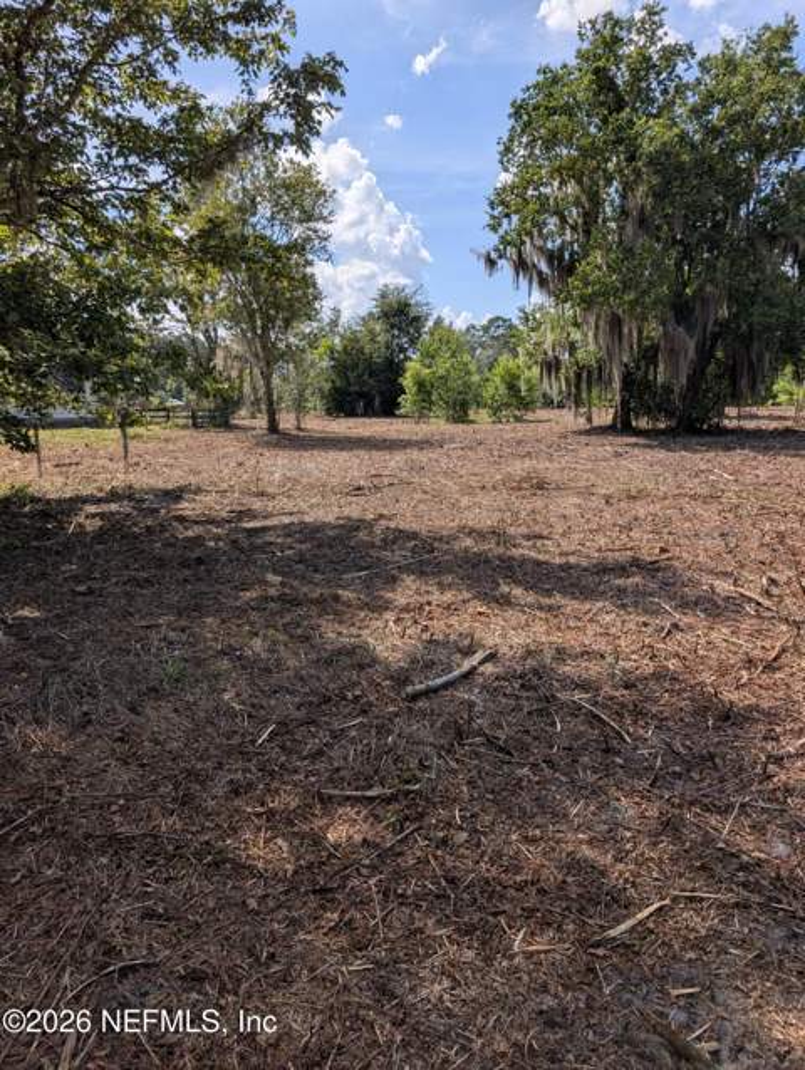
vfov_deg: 71.5
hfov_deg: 56.9
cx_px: 402
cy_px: 535
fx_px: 743
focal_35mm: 24
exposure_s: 1/1443
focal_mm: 6.9
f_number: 1.68
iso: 20
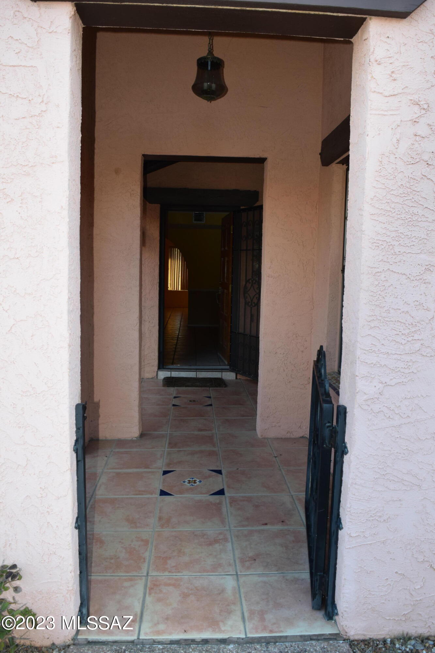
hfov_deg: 47.9
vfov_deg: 67.4
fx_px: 489
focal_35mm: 27
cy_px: 326
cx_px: 218
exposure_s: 1/125
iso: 640
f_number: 5.6
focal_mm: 18
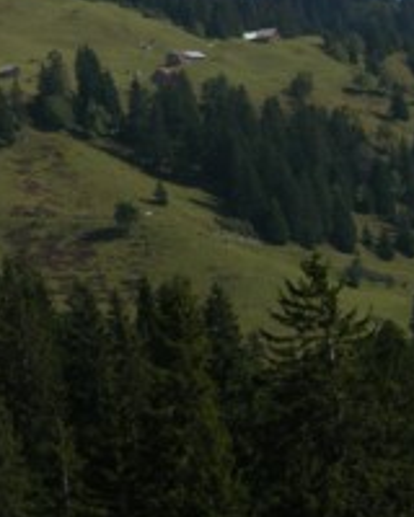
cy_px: 8
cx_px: -93
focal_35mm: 232
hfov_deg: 6.6
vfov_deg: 8.3
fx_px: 3553
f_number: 5.7
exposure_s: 1/380
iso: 50
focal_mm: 15.7
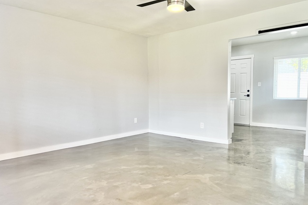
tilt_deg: -4.8
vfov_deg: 46.4
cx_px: 158
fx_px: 239
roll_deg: +0.9
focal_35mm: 28
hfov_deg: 65.5
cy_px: 108
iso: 50
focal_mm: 5.7
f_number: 1.5
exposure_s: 1/164
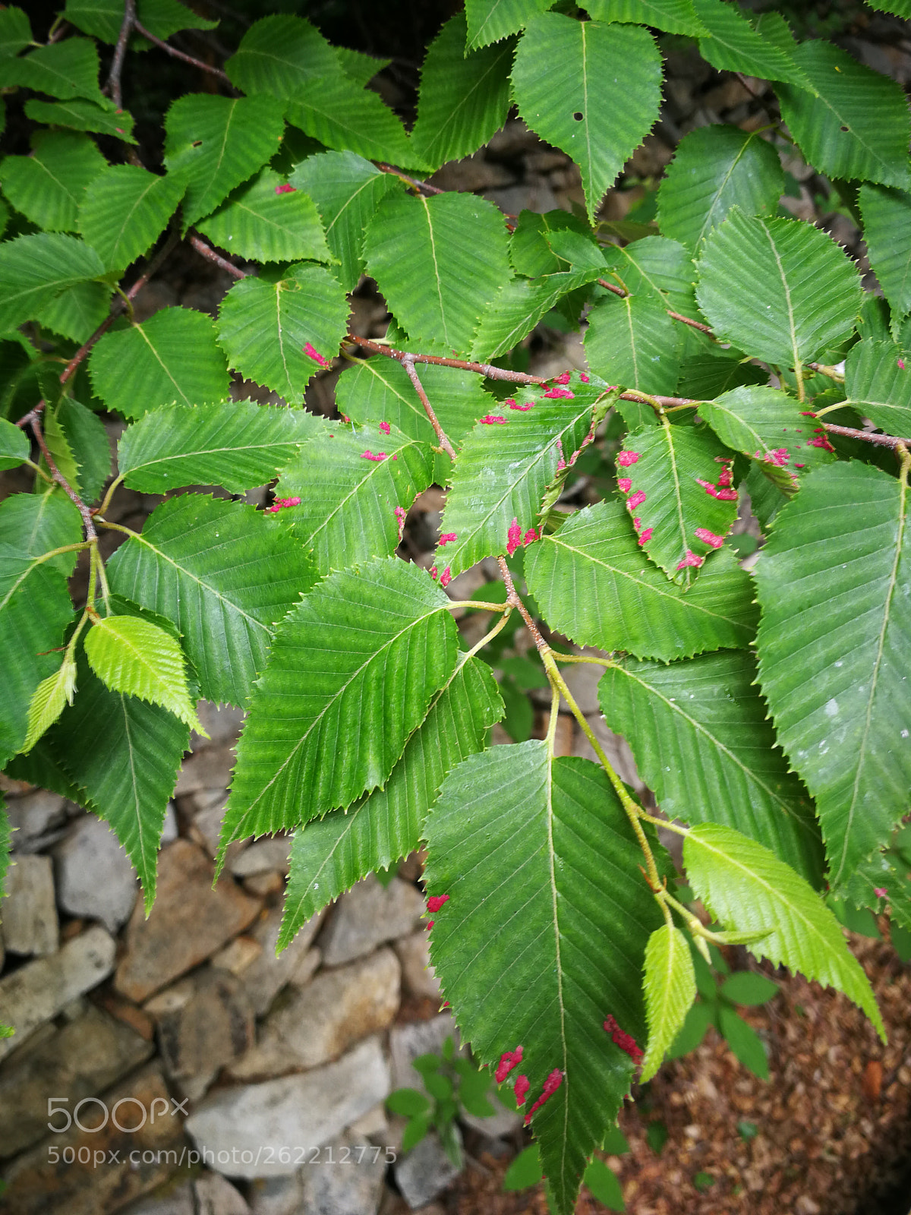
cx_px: 456
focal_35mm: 27
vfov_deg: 65.3
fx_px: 947
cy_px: 608
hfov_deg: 51.4
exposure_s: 1/50
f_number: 2.2
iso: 64
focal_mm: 3.95
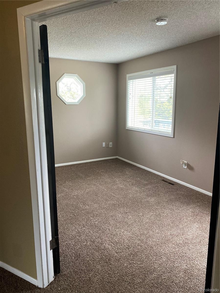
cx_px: 110
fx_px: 220
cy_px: 146
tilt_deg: -10.0
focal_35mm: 26
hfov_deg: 53.1
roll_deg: +0.2
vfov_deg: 67.3
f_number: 1.8
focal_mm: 4.25
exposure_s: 1/60
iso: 160
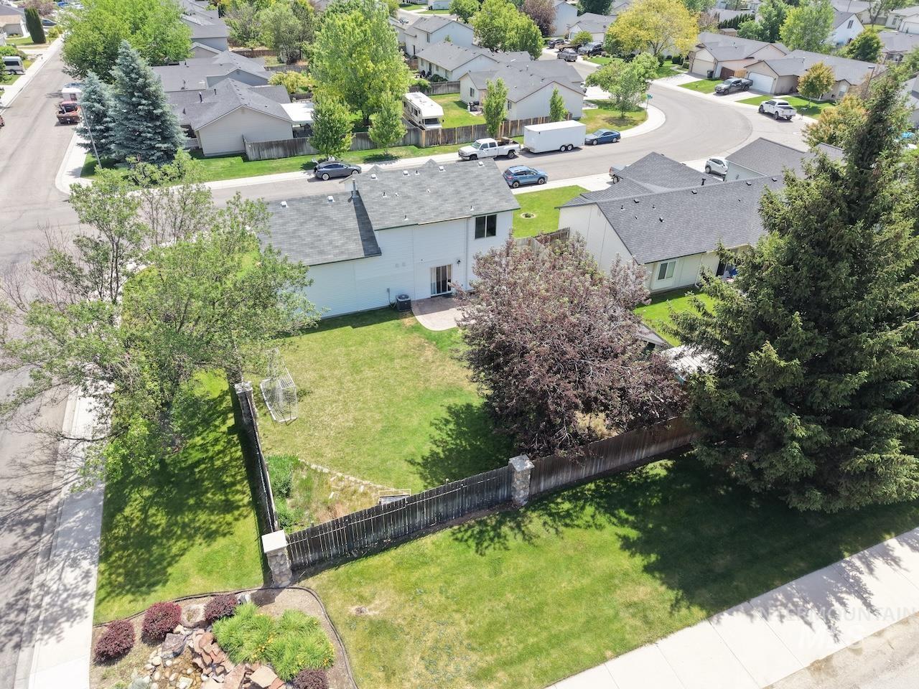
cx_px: 460
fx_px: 637
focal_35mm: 24
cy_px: 344
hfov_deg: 71.6
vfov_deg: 56.8
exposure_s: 1/2000
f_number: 1.8
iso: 290
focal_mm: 8.67
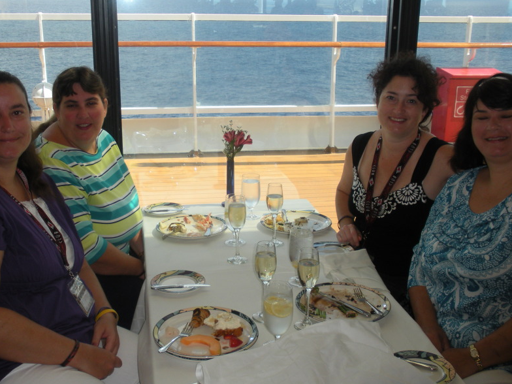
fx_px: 695
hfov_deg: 40.4
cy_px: 187
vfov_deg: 30.9
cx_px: 253
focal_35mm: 47
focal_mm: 6.3
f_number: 3.5
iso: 64
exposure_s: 1/190
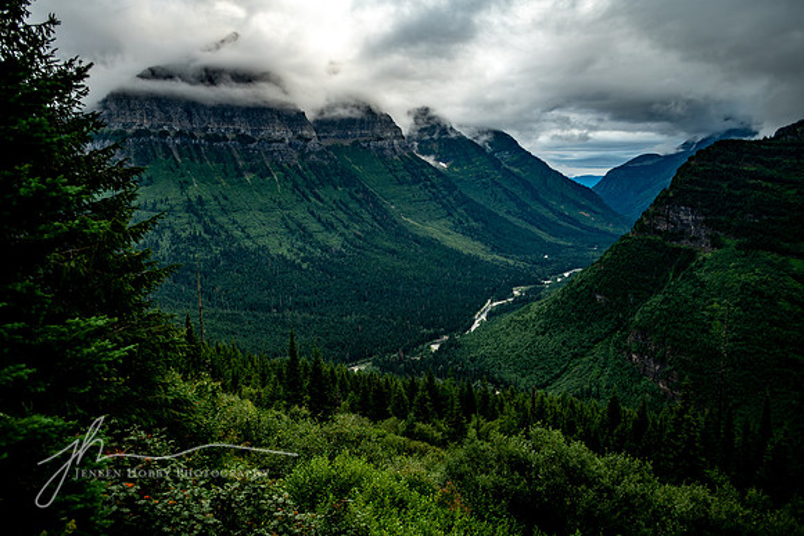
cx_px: 402
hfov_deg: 73.7
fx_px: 536
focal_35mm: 24
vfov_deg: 53.2
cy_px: 268
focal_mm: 24
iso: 64
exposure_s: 1/100
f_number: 2.8
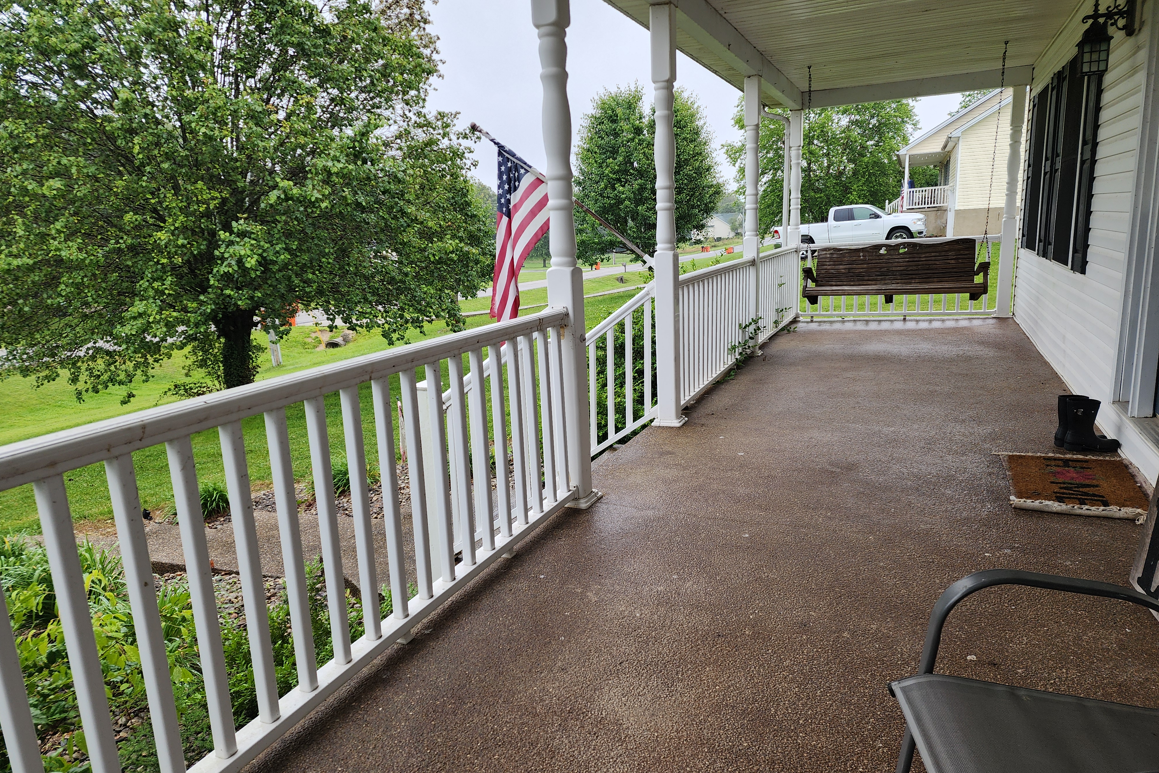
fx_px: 773
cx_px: 578
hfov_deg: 73.7
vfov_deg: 53.1
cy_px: 408
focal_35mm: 24
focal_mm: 6.4
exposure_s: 1/180
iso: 50
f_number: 1.8
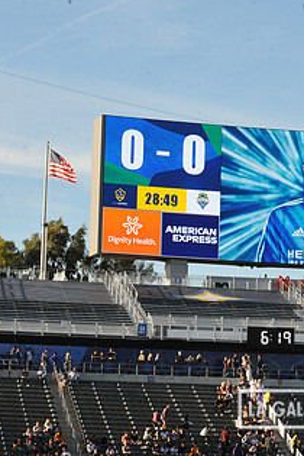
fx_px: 1913
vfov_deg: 13.6
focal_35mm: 151
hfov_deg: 9.0
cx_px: 340
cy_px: 191
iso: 1600
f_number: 14
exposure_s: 1/800
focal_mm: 82
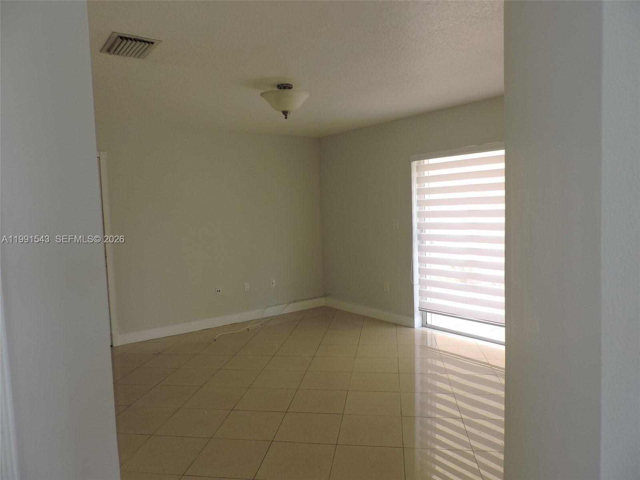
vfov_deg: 56.8
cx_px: 320
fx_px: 444
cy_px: 240
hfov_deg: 71.6
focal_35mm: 24
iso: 100
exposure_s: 1/50
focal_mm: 4.3
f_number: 3
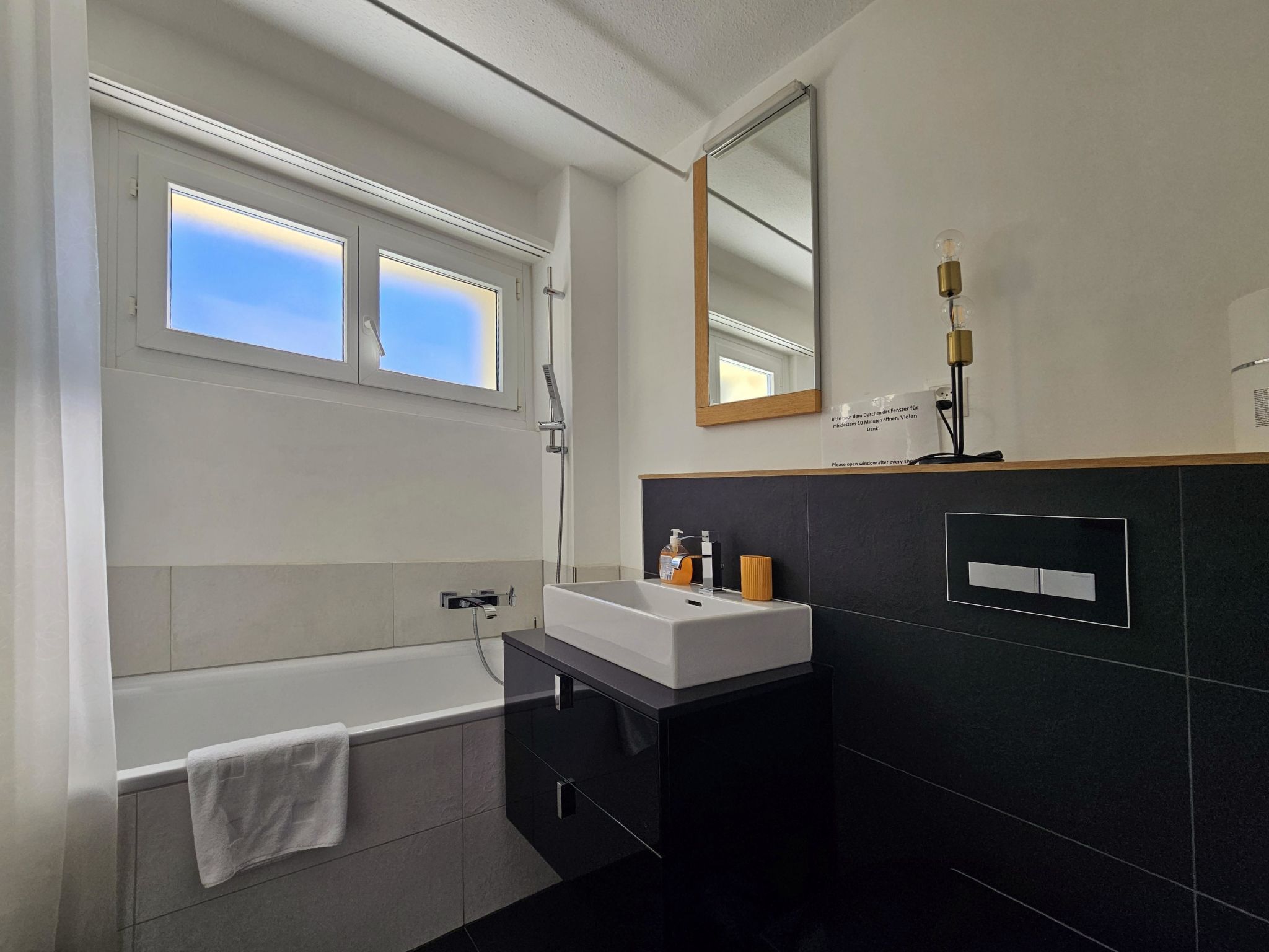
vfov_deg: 89.9
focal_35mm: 13
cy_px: 476
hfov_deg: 106.2
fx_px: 477
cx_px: 634
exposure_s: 1/292
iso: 50
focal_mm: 2.2
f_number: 2.2
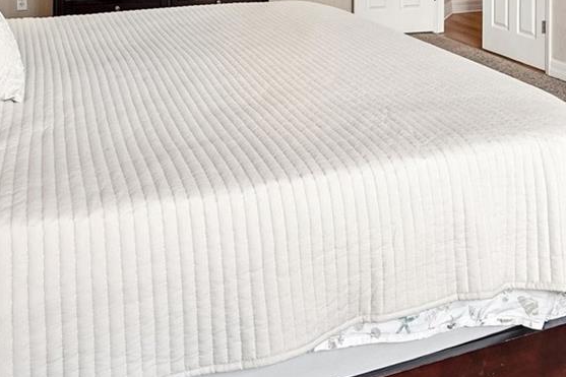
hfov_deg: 42.6
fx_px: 723
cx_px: 338
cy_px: -102
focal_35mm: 46
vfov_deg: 25.5
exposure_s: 1/25
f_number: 8
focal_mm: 16
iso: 400
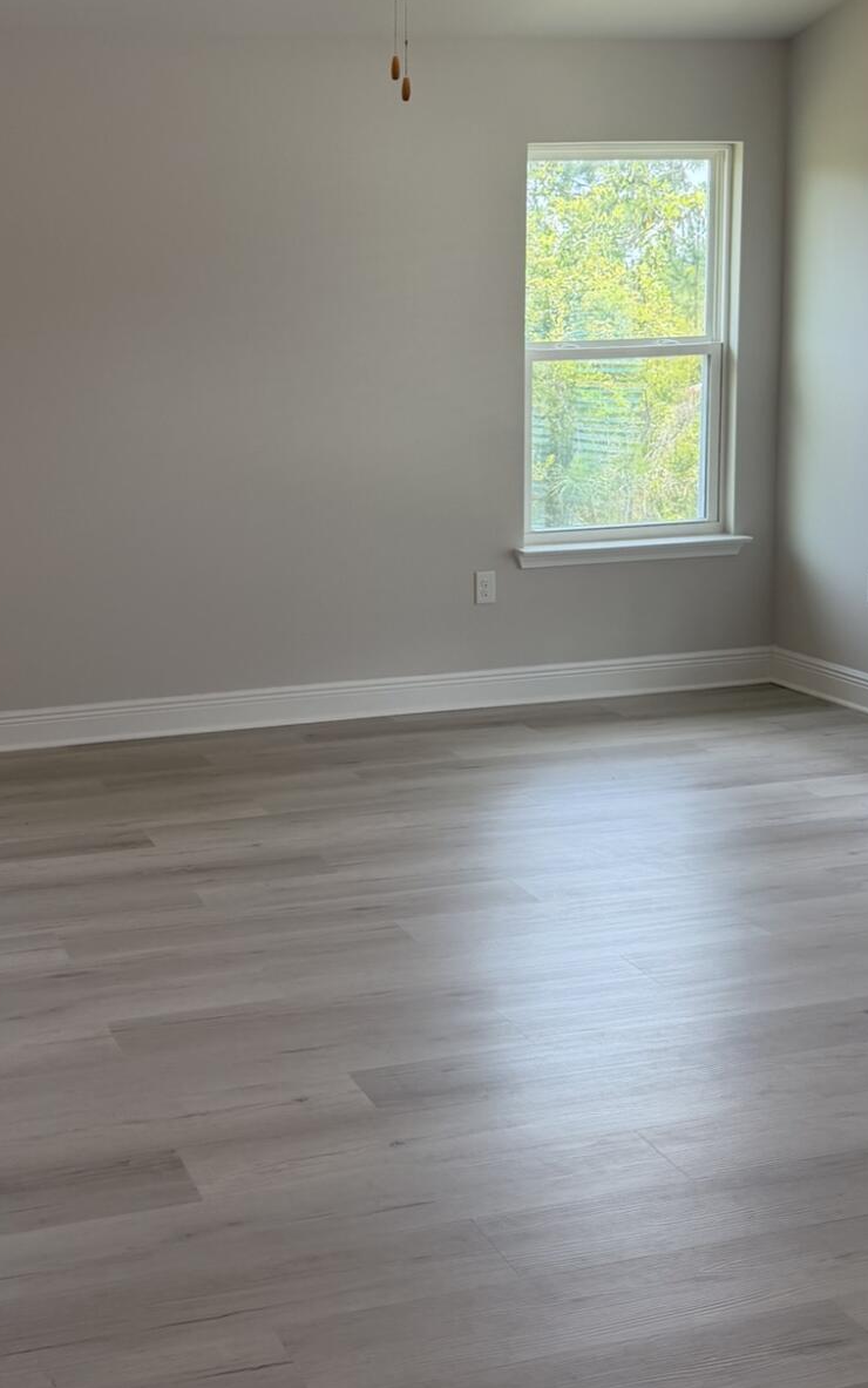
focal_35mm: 43
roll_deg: +1.5
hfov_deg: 29.2
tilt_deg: -7.8
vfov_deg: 45.8
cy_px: 528
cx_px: 167
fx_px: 1627
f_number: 1.78
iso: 80
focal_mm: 6.76
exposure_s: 1/221
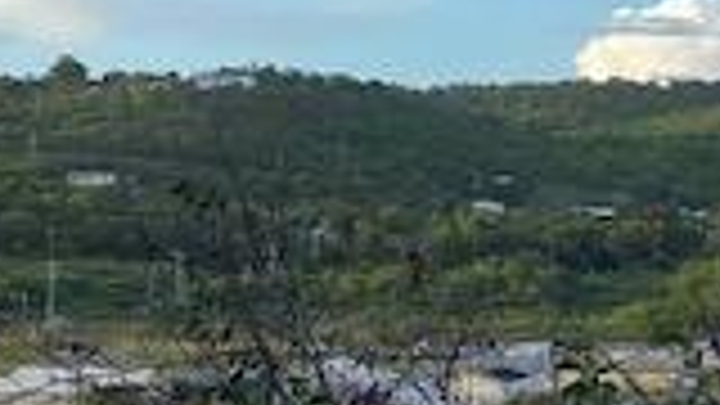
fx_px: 2157
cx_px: 1368
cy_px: 58
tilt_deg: +3.0
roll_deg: -1.3
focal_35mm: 113
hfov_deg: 15.7
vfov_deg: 10.7
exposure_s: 1/782
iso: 32
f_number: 1.8
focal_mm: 4.25
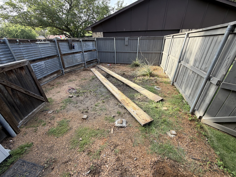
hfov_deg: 102.1
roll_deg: -0.4
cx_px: 118
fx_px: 95
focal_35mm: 14
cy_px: 88
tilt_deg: -28.6
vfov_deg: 85.7
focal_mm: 2.22
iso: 40
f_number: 2.2
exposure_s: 1/236
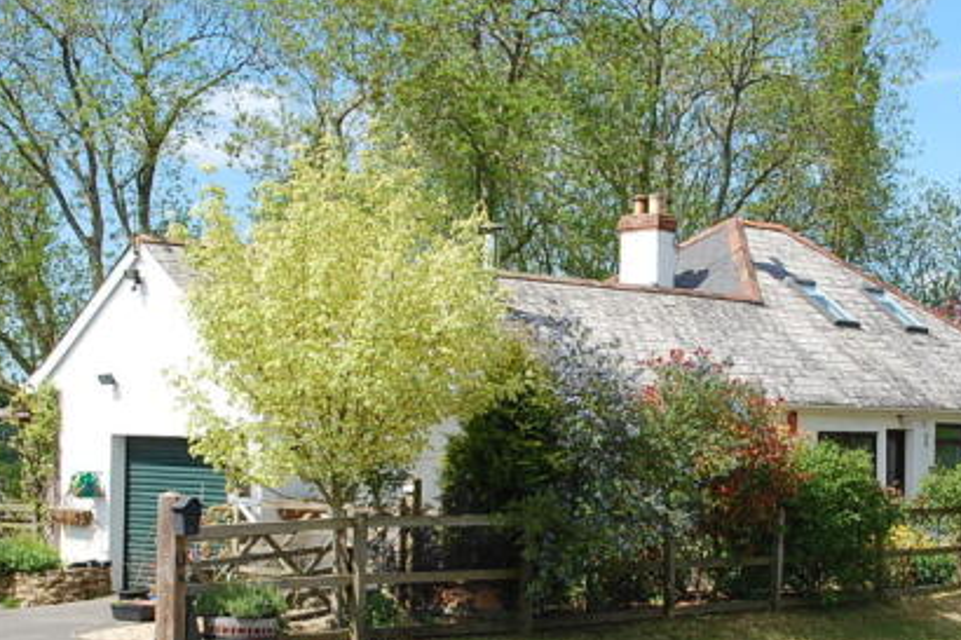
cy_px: 399
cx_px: 544
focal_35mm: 72
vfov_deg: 18.9
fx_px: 1921
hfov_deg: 28.1
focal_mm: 30
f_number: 8
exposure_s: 1/250
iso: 200
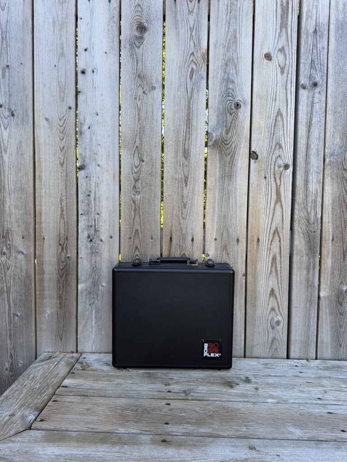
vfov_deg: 71.6
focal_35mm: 24
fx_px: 321
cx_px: 174
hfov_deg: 56.8
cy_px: 231
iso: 80
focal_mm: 6.76
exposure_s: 1/171
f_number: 1.78
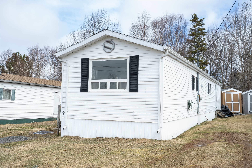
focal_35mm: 38
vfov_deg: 35.1
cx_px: 126
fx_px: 266
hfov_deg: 50.7
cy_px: 84
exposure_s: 1/1600
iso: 200
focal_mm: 38
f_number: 5
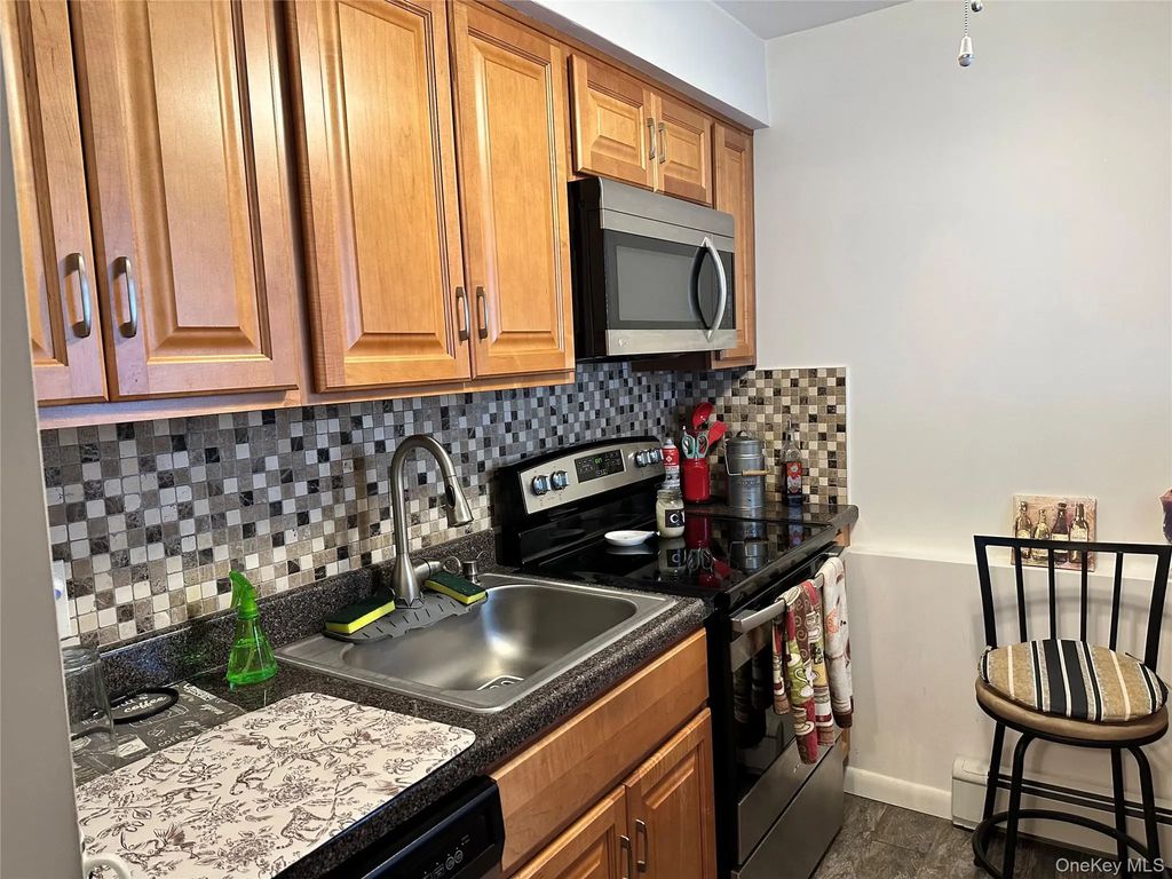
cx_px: 586
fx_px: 813
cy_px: 440
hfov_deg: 71.6
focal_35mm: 24
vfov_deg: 56.8
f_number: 1.78
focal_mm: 6.86
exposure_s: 1/60
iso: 200
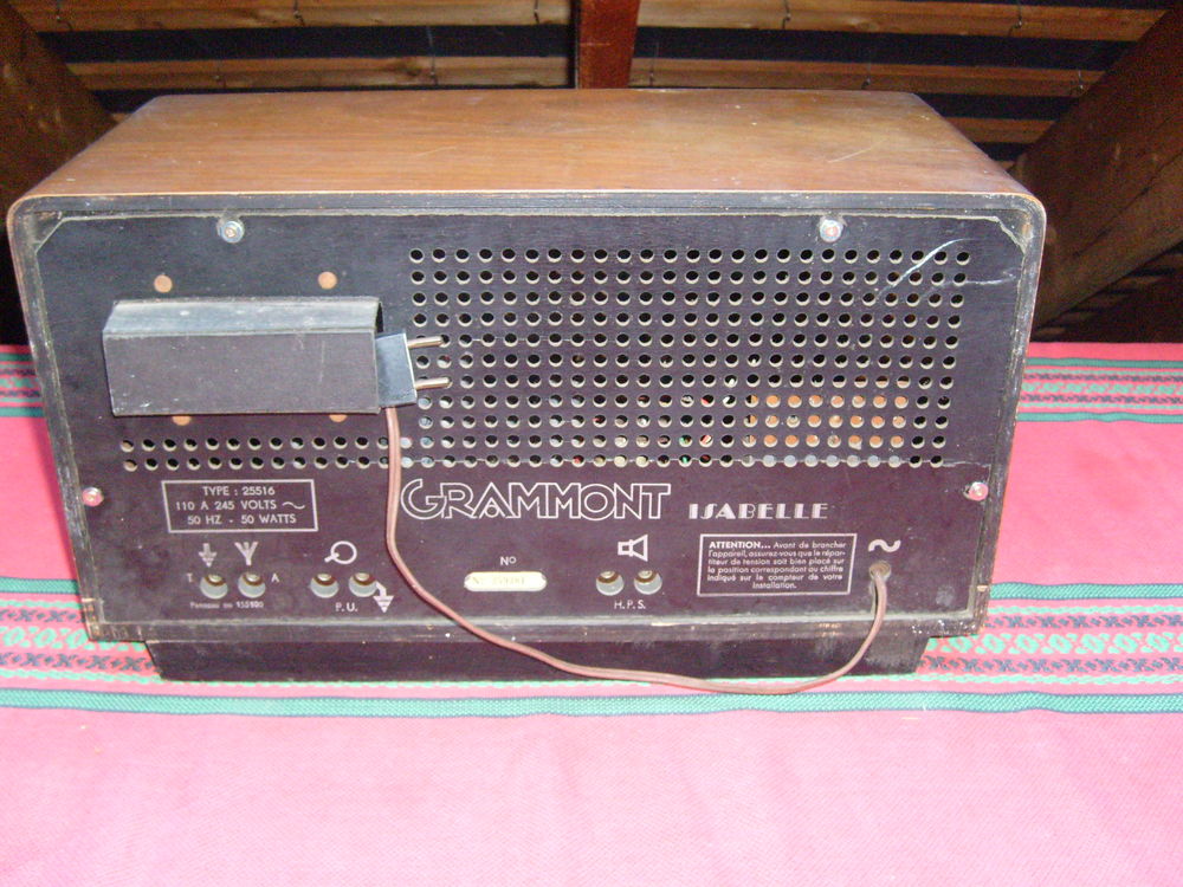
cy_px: 444
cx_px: 592
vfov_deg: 40.7
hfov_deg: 52.6
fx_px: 1196
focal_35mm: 35
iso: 400
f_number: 2.8
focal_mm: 5.8
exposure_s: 1/45
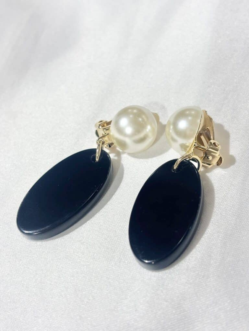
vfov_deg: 36.8
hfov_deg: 28.0
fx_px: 499
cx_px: 124
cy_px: 166
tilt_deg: -45.5
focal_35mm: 52
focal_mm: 5.96
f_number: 1.6
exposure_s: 1/244
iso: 32
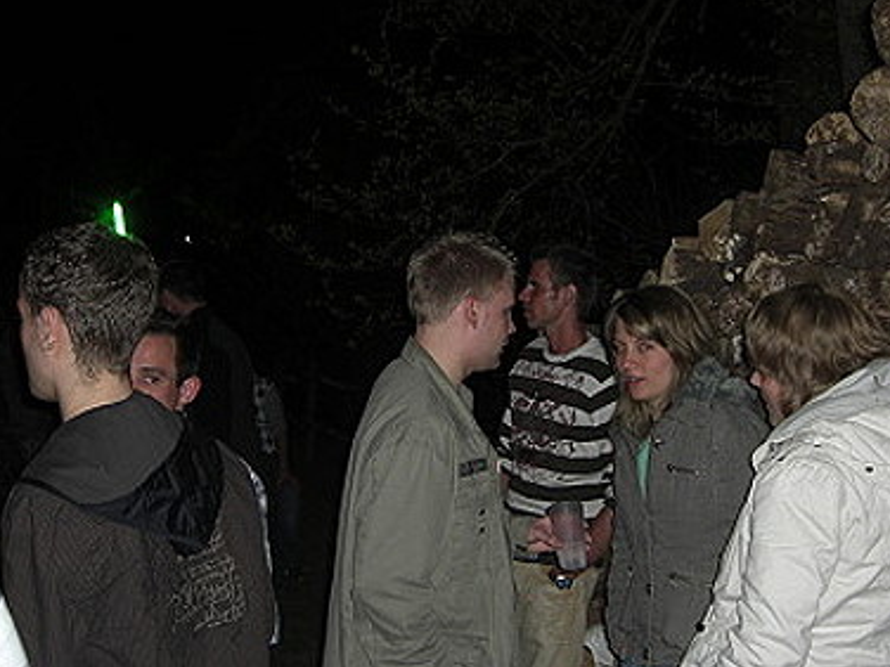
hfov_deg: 35.5
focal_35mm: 54
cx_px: 463
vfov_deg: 27.0
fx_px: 1388
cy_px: 292
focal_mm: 7.9
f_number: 2.8
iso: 200
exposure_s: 1/60
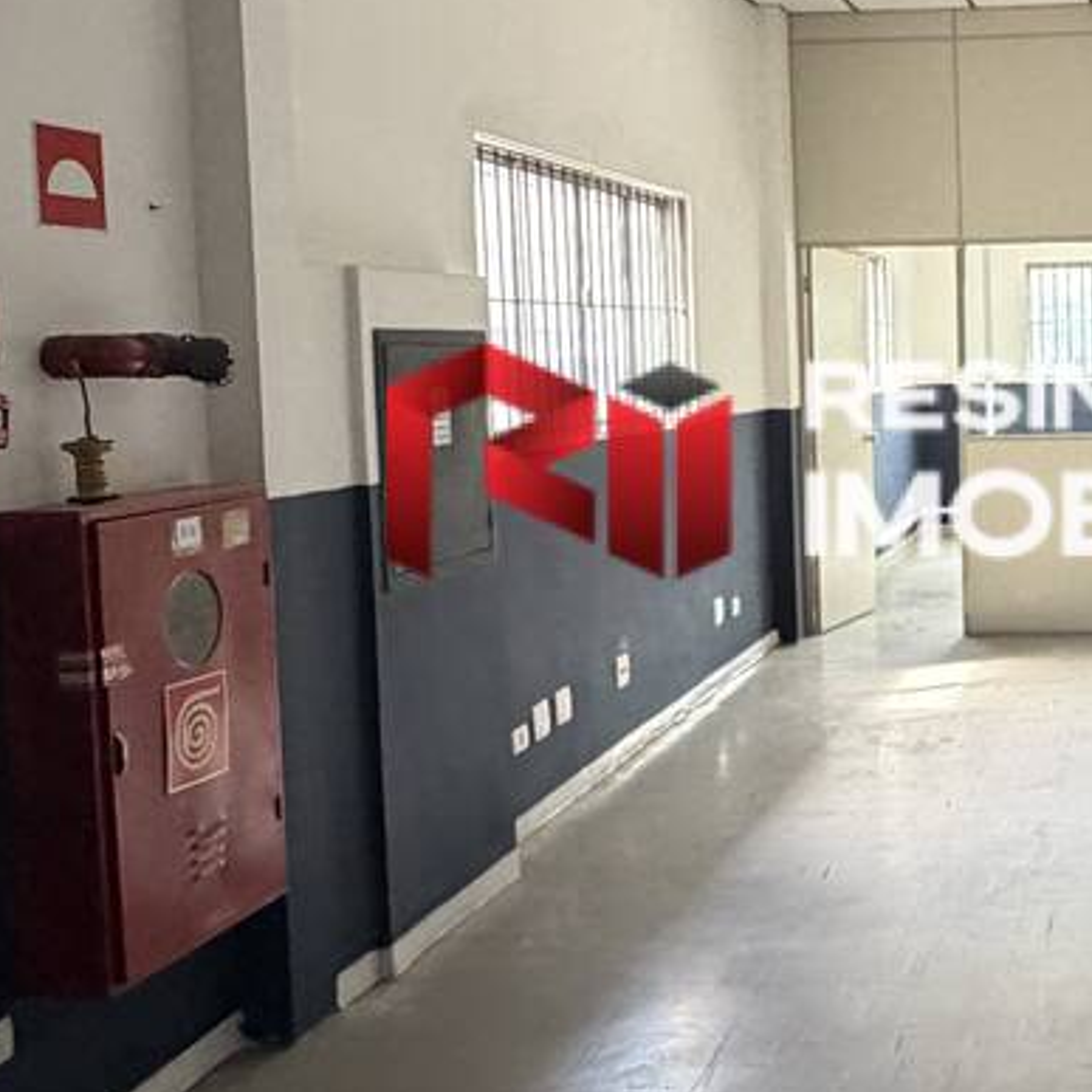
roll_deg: +0.7
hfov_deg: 33.6
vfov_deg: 36.7
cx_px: 1098
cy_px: 466
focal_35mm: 46
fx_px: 1642
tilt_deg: -2.0
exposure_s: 1/81
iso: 320
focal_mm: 2.22
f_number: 2.2
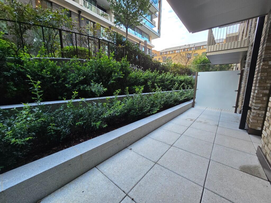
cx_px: 136
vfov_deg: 89.9
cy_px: 102
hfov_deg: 106.2
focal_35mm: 13
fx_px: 102
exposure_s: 1/50
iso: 80
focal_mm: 2.2
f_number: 2.2
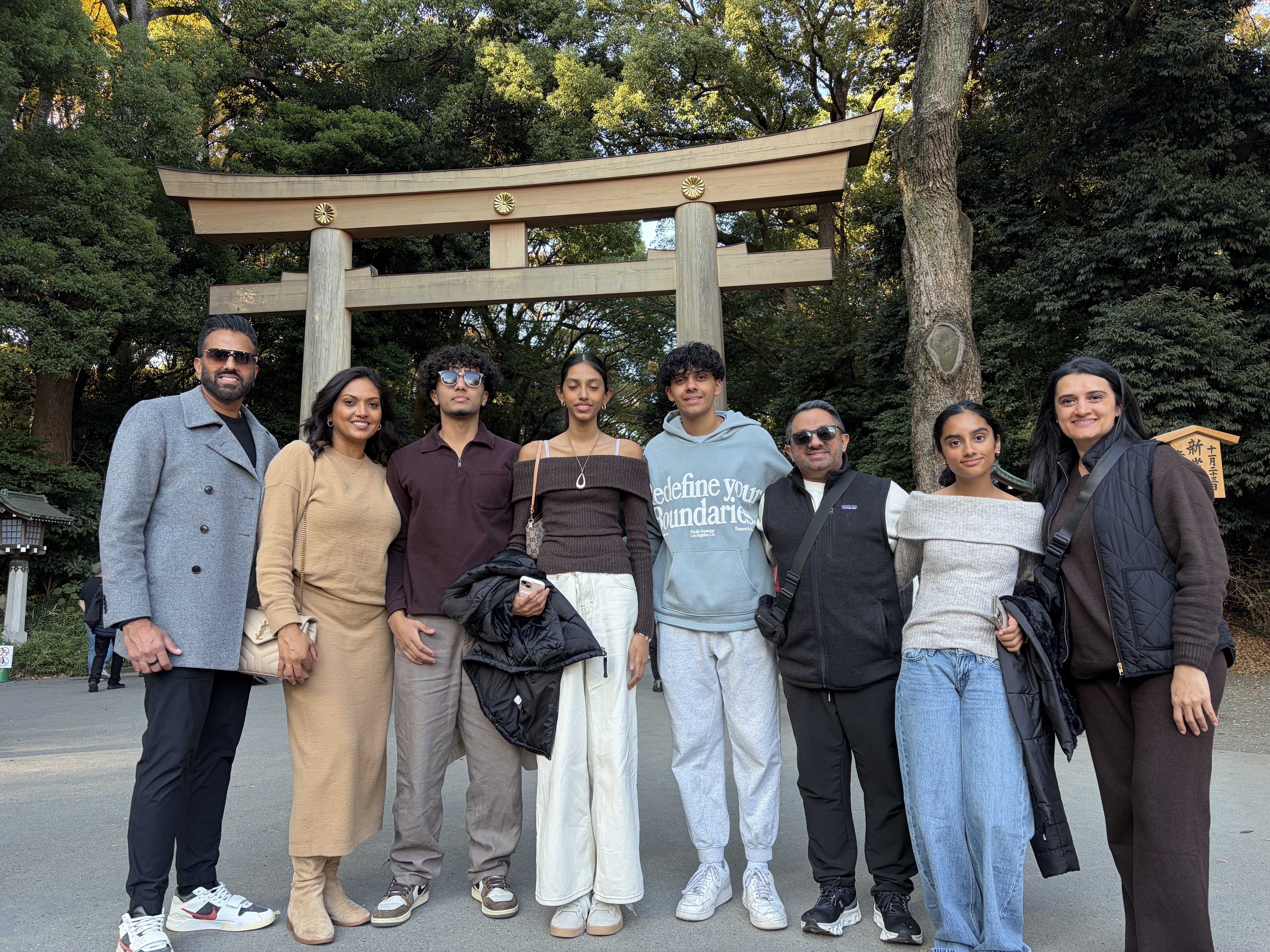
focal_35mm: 26
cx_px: 635
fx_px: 954
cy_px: 476
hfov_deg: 67.3
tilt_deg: +7.5
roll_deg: +0.6
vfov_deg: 53.1
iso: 64
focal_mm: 5.96
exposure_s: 1/122
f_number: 1.6
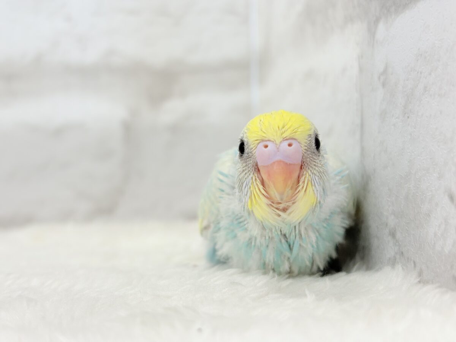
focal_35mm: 52
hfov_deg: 36.8
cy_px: 171
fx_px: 685
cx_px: 228
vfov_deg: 28.0
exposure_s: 1/100
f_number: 1.6
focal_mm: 5.96
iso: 64
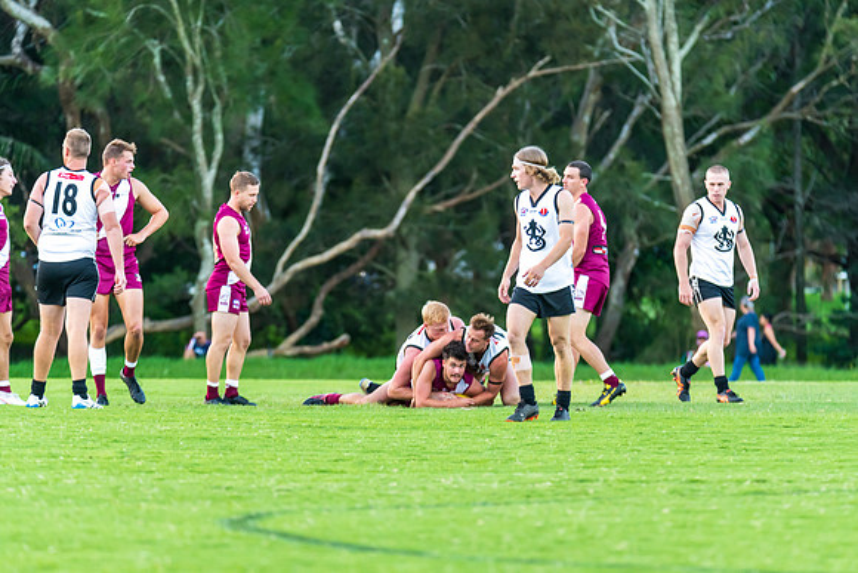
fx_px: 7460
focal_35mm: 313
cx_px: 444
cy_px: 293
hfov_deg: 6.6
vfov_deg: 4.4
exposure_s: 1/200
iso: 1600
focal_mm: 300
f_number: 5.6
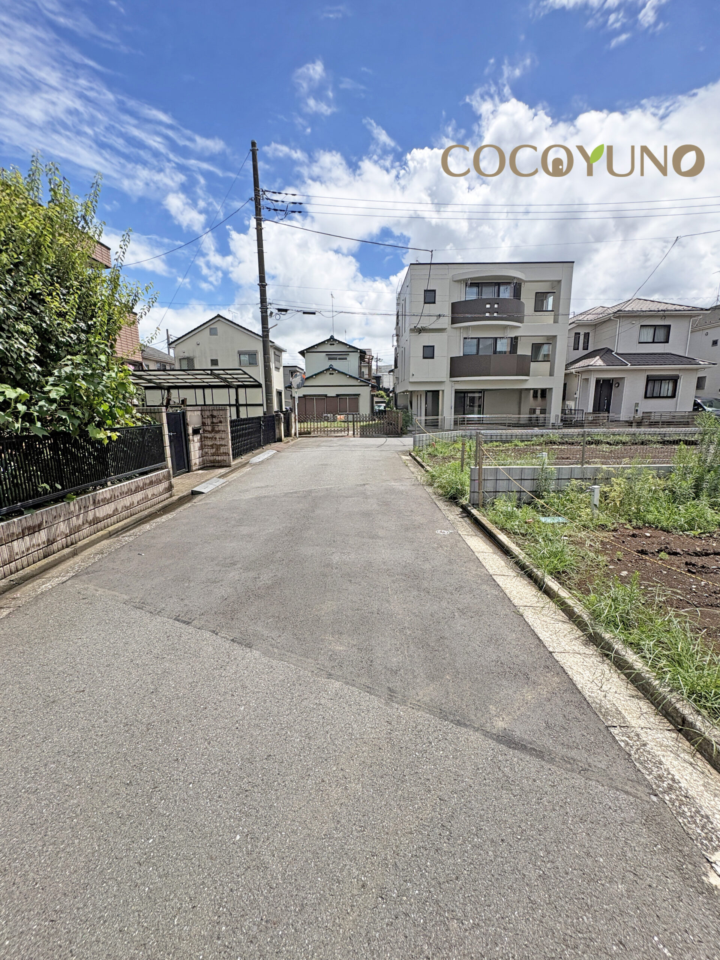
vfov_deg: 102.1
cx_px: 360
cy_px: 480
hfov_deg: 85.7
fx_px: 388
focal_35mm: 14
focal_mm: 2.22
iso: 50
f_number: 2.2
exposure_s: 1/1880
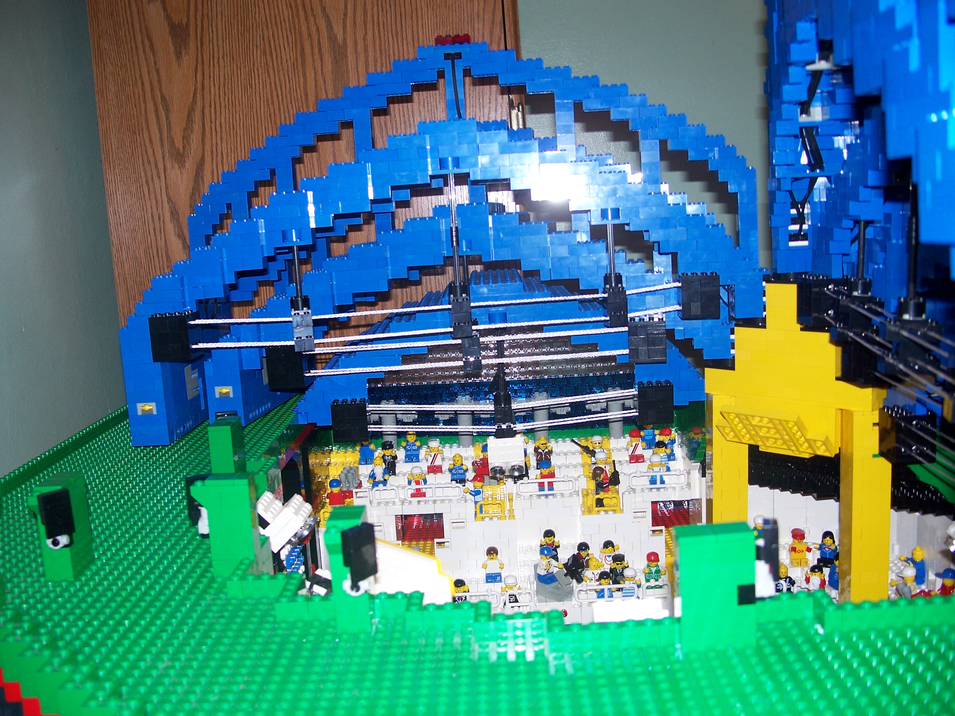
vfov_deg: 38.7
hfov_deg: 50.1
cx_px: 478
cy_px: 358
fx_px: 1021
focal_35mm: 37
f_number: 2.8
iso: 125
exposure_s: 1/60
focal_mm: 7.8
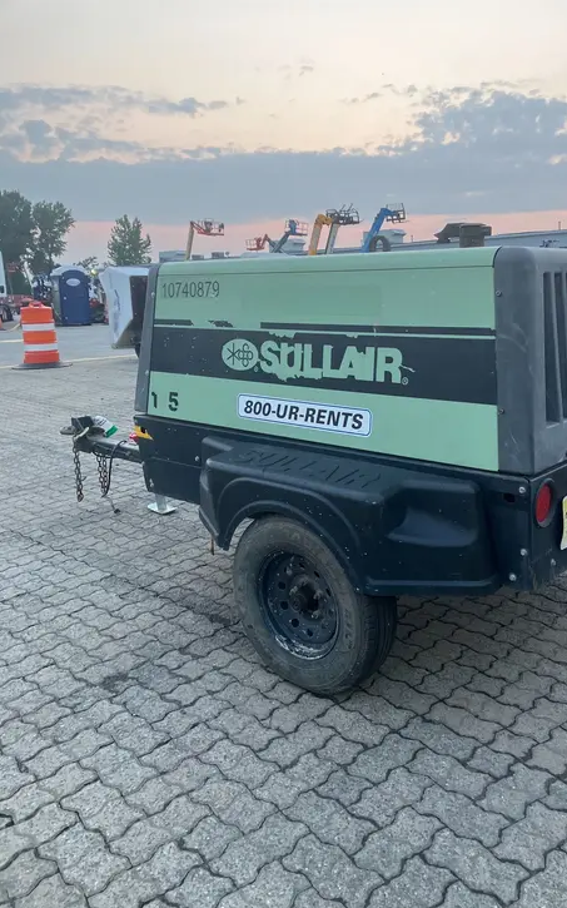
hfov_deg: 41.6
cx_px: 343
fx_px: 742
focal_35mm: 30
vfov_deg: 62.9
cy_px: 457
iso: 80
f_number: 1.8
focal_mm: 3.99
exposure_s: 1/98
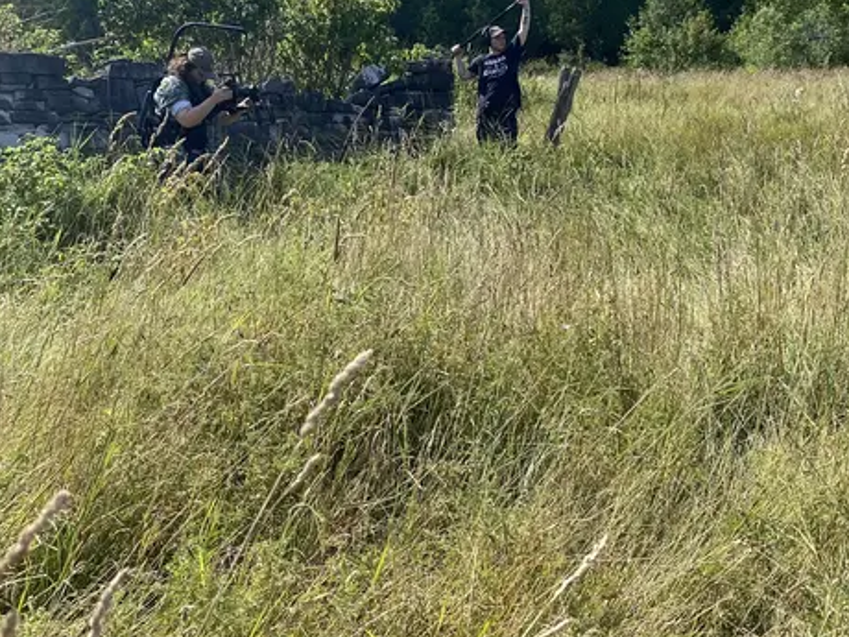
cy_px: 201
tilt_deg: -4.4
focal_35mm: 43
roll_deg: -1.4
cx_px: 520
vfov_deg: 33.2
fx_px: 1055
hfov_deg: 43.6
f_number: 1.8
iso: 32
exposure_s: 1/1808
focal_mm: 4.25
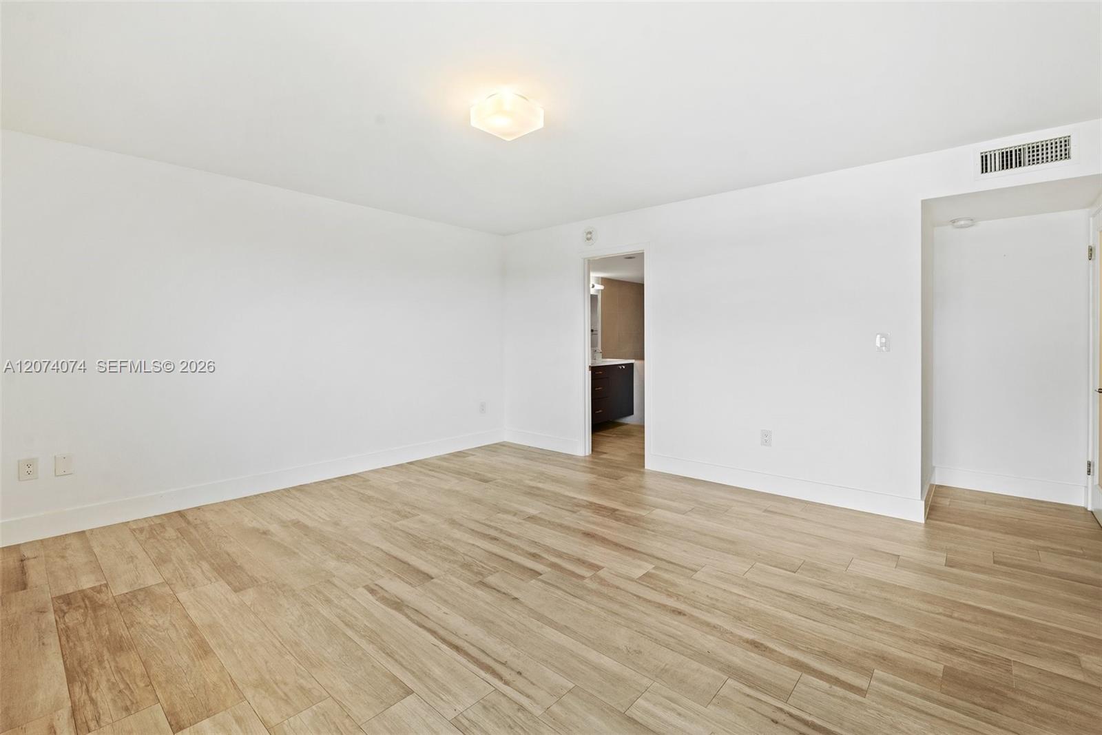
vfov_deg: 73.8
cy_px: 368
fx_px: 490
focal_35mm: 16
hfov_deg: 96.7
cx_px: 551
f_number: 8
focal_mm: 16
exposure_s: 1/15
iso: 1000
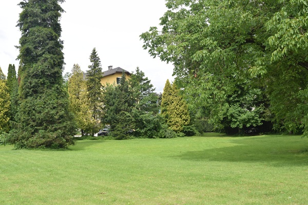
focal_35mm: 42
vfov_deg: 31.9
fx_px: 359
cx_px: 154
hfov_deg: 46.4
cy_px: 102
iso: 100
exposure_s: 1/125
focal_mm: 28
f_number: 9
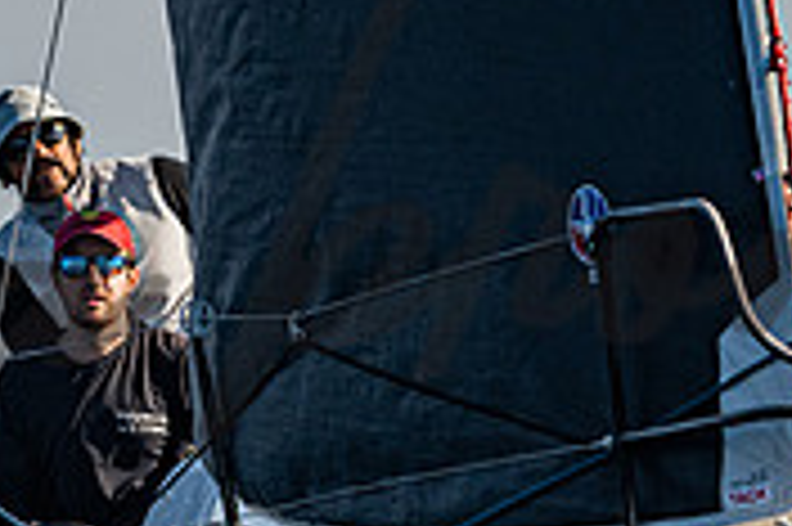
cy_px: 8
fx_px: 23847
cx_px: 130
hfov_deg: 1.9
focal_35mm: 1085
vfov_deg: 1.3
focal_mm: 240
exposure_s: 1/5000
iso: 400
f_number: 5
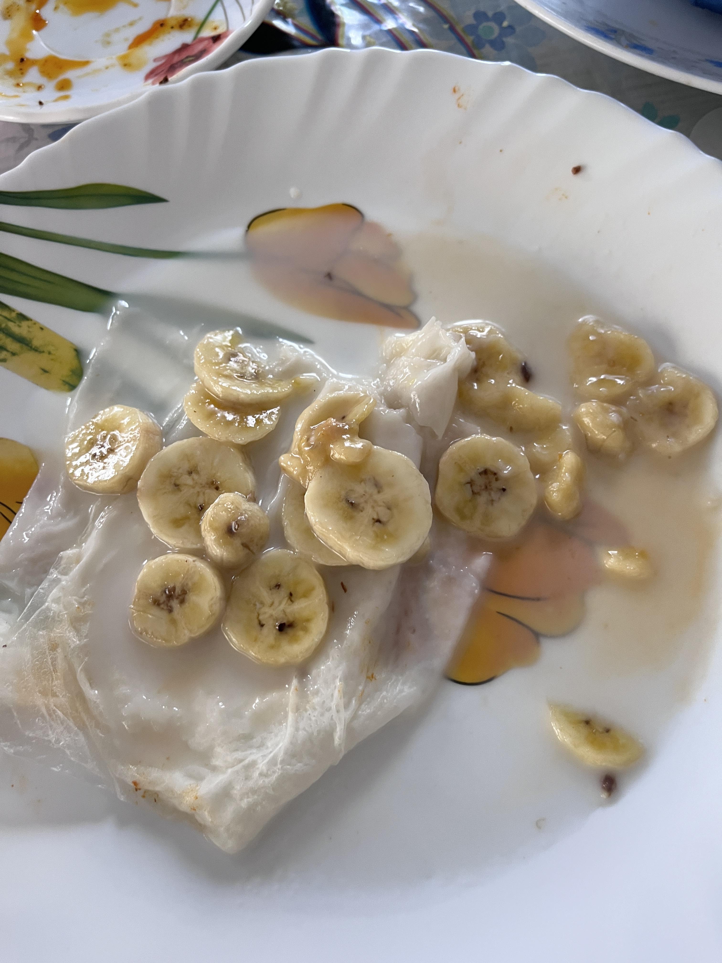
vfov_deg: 67.3
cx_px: 361
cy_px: 482
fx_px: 723
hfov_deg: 53.1
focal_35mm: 26
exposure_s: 1/60
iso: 160
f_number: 1.6
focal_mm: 5.1
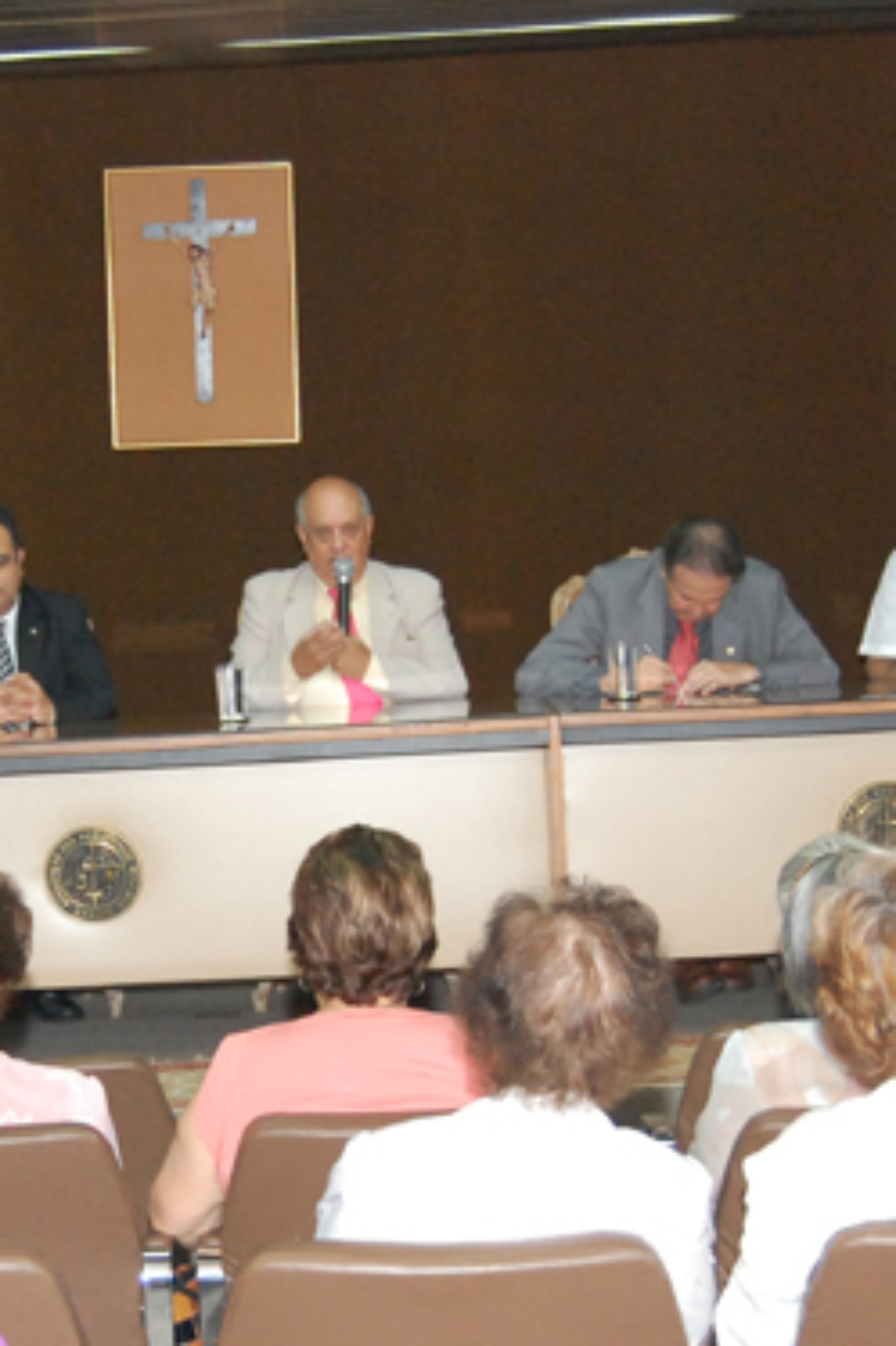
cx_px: 126
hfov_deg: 12.5
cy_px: 821
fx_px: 4073
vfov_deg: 18.7
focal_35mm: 109
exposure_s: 1/60
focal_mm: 34
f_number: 4.5
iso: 1600
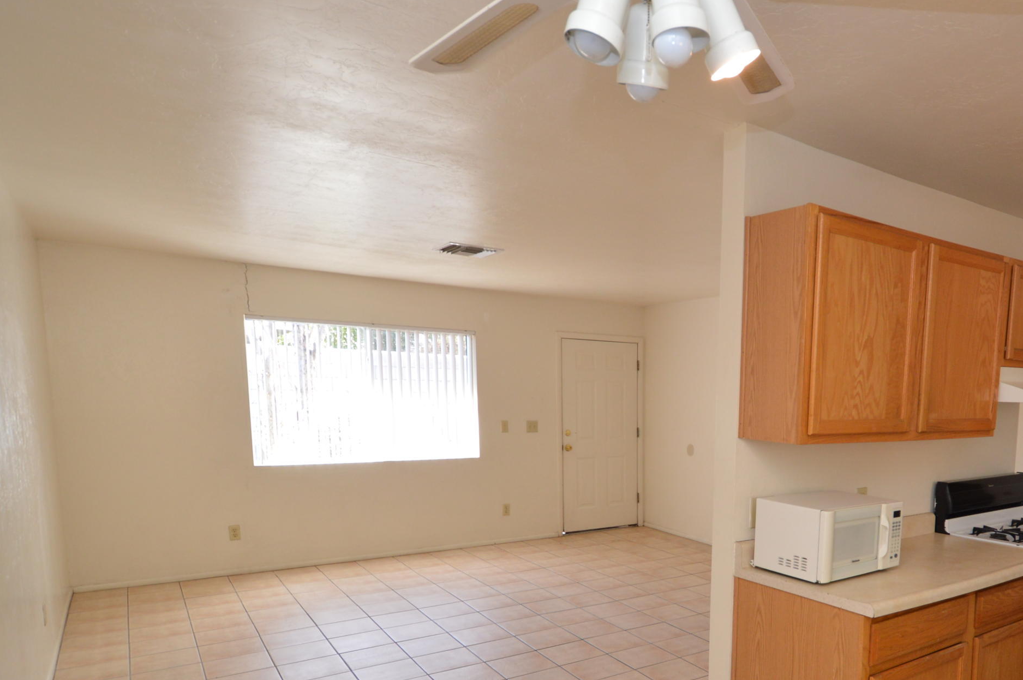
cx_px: 739
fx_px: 681
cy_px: 486
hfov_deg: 70.0
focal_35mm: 24
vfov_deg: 51.4
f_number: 4
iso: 400
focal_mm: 10
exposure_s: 1/60
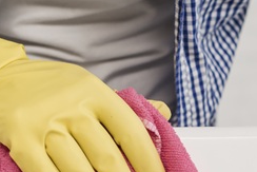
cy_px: 206
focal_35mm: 151
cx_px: 111
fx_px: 1079
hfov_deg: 13.6
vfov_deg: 9.0
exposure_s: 1/100
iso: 320
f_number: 3.5
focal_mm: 50
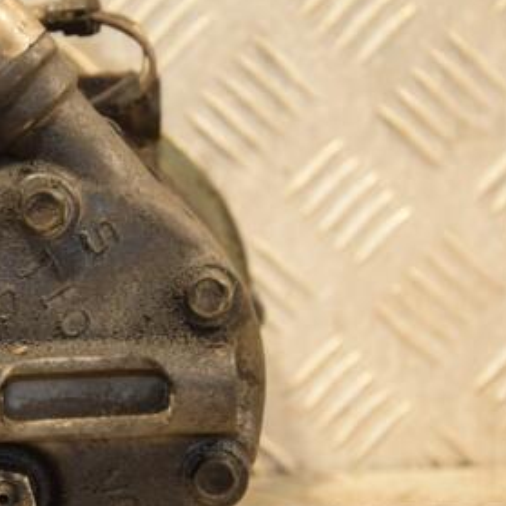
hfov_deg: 11.0
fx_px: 2630
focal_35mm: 159
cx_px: 103
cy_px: 296
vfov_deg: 11.0
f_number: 5
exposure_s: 1/100
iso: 800
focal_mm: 58
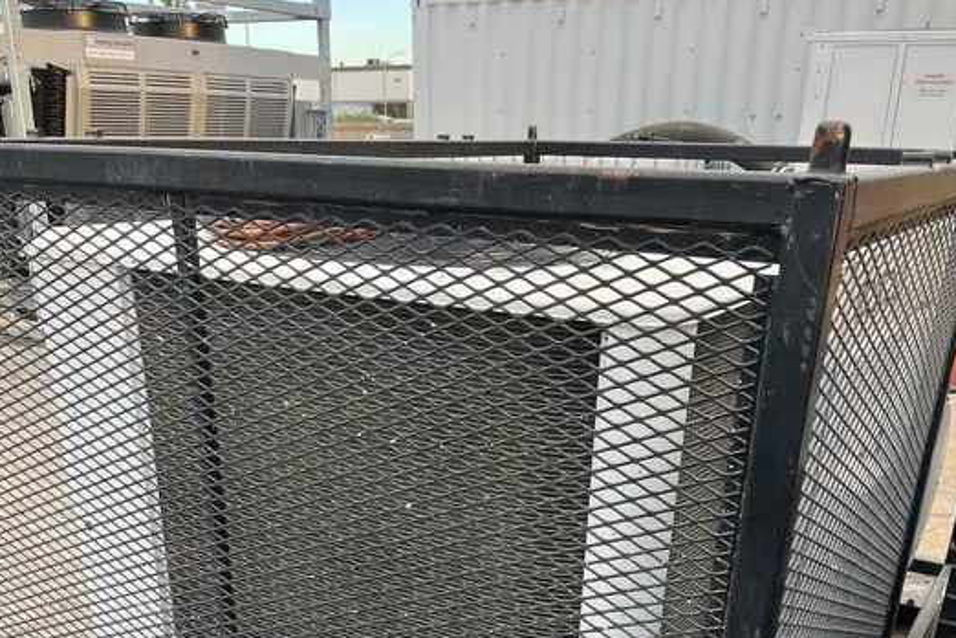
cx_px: 469
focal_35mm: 38
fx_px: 1009
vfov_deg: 32.4
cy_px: 628
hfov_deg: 50.7
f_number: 1.6
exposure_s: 1/122
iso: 40
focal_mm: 5.1
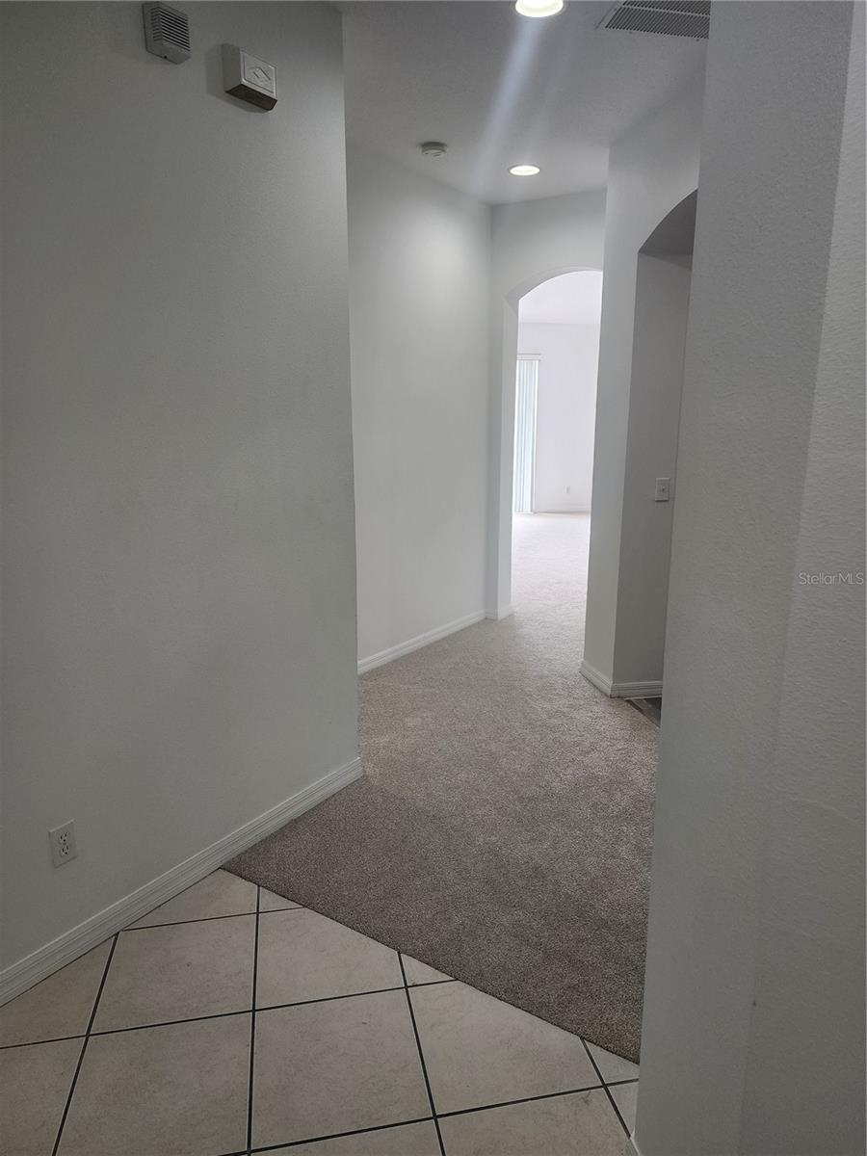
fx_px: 768
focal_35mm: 23
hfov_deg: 58.9
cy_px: 578
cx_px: 434
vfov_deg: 73.9
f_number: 1.8
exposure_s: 1/120
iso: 125
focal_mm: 6.4
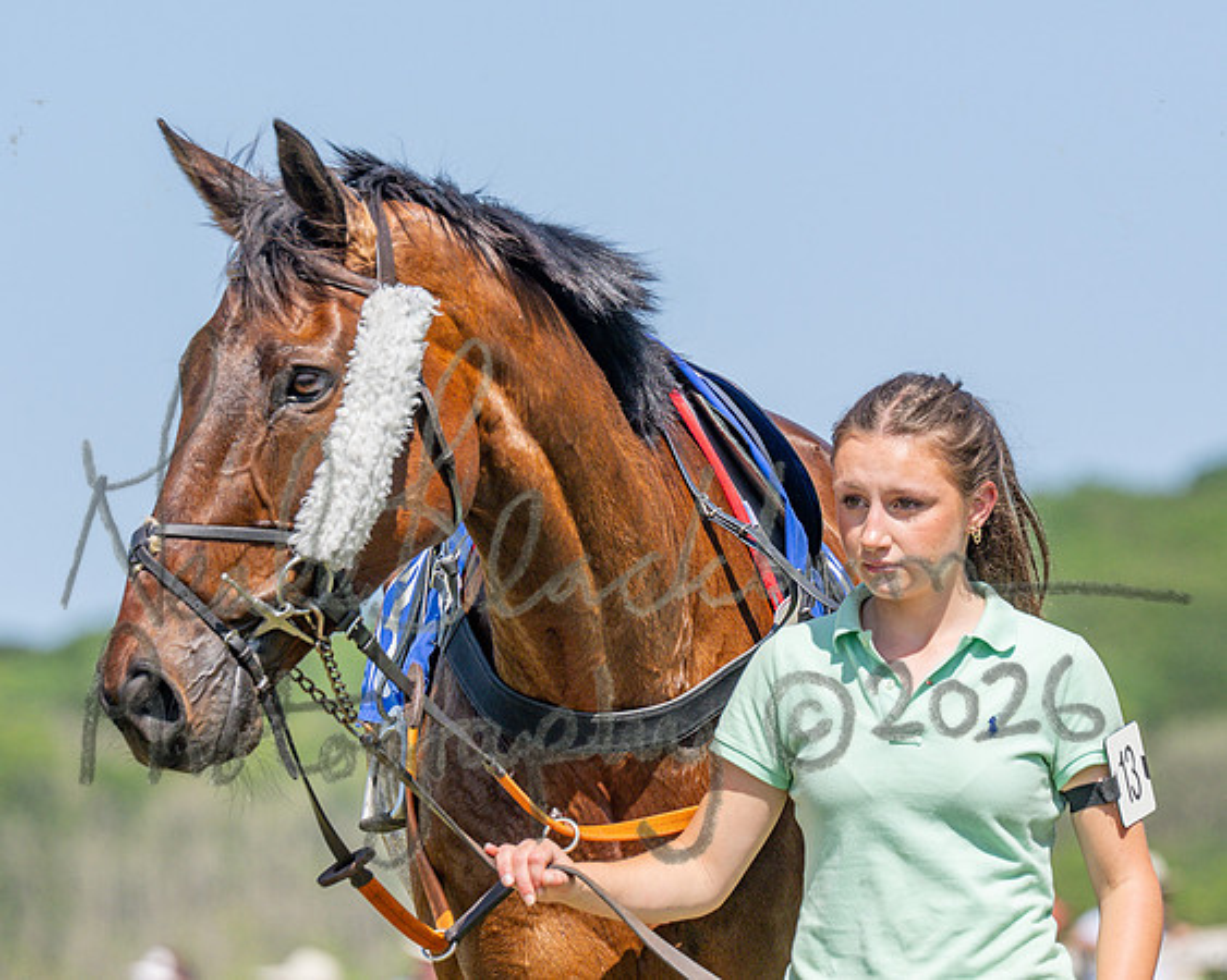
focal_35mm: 367
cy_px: 371
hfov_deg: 5.3
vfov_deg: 4.2
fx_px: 13324
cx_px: 687
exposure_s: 1/2000
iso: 200
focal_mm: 175
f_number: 4
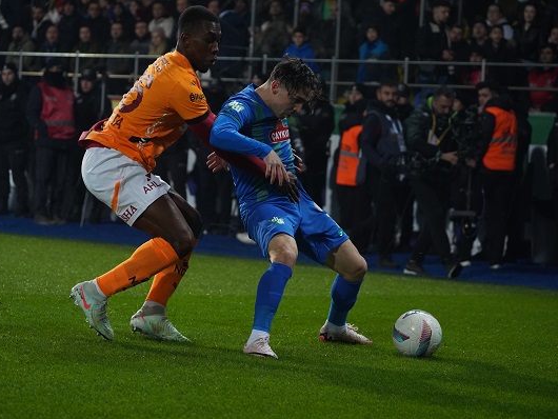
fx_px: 2193
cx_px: 251
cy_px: 210
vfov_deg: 10.9
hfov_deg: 14.5
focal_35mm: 136
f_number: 4.5
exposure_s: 1/750
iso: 5000
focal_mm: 125
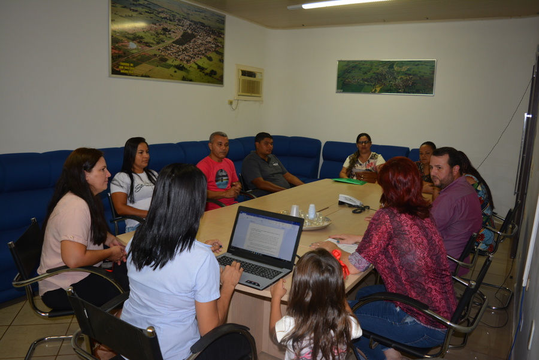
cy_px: 180
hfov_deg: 67.3
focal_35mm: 27
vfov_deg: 48.0
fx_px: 405
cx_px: 270
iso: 450
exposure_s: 1/60
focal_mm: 18
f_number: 3.5
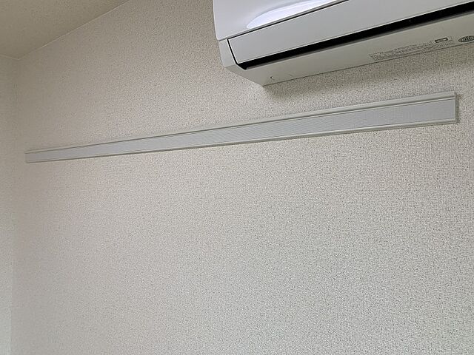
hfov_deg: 67.3
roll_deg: +0.2
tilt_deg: +2.1
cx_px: 237
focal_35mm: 26
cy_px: 178
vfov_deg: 53.1
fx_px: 356
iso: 64
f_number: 1.8
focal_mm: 4.25
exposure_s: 1/120
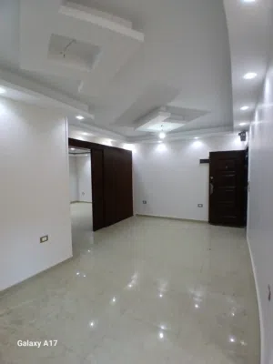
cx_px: 136
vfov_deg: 91.0
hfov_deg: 74.7
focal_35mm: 17
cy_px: 182
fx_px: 179
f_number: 2.2
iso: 160
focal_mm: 1.4
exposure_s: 1/33.3
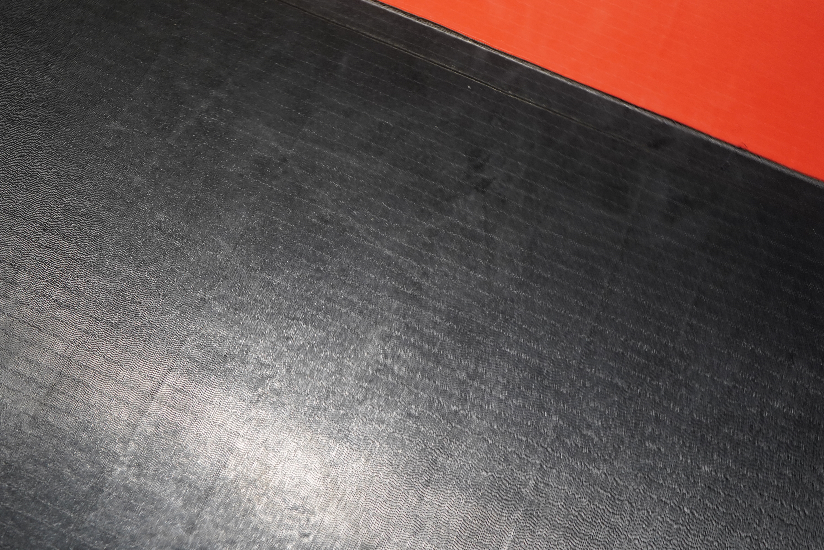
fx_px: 938
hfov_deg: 47.4
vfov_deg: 32.6
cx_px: 412
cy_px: 275
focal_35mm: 41
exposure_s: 1/160
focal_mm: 41
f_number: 4.5
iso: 1600
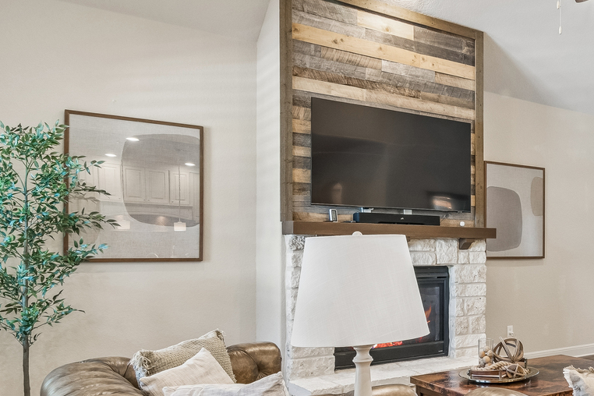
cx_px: 567
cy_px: 256
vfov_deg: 38.5
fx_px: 561
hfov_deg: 48.1
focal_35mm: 34
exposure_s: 1/15
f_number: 8
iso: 320
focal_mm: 11
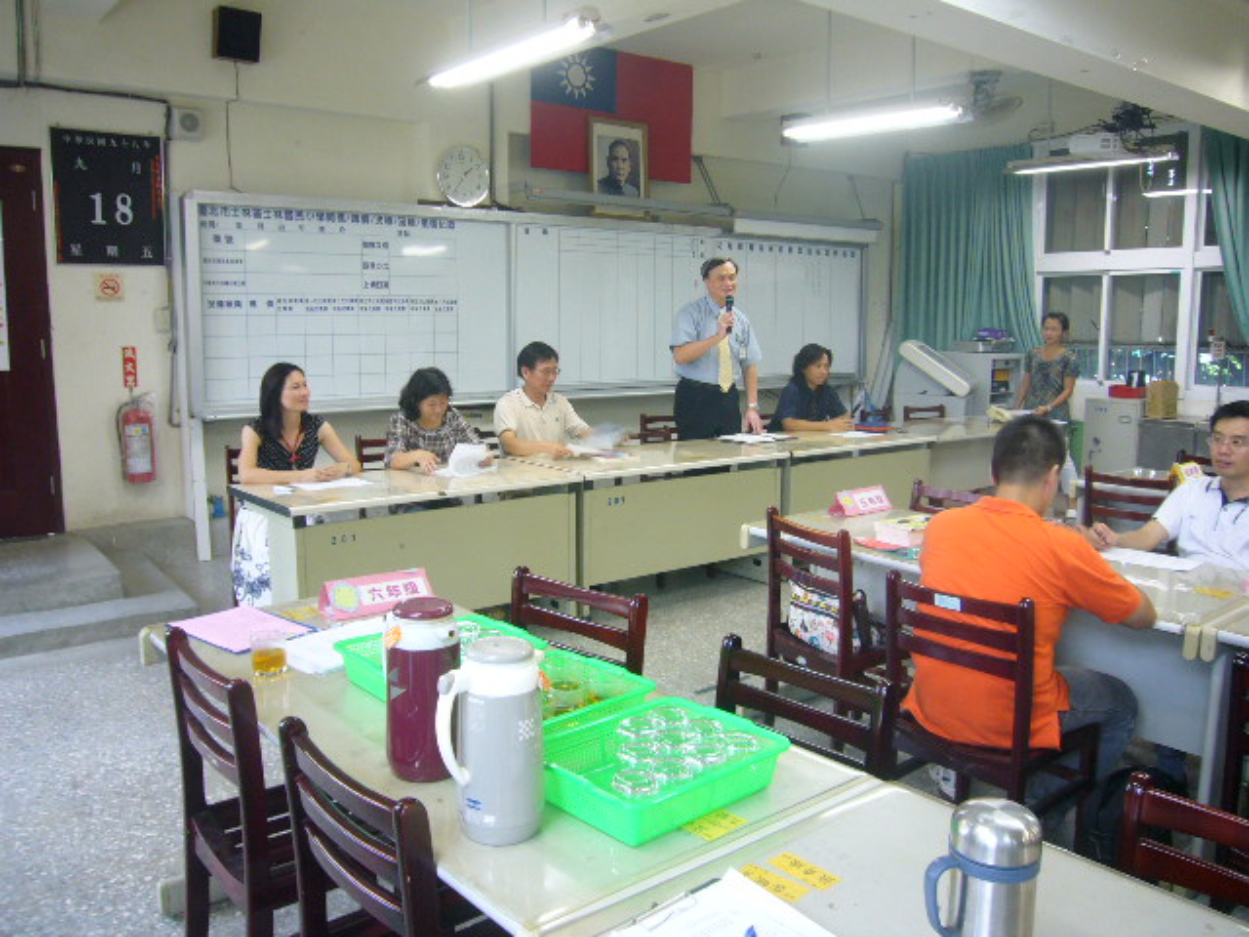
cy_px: 468
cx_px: 624
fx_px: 1010
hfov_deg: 63.4
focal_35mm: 28
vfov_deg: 49.7
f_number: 2.8
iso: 100
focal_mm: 4.6
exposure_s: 1/20
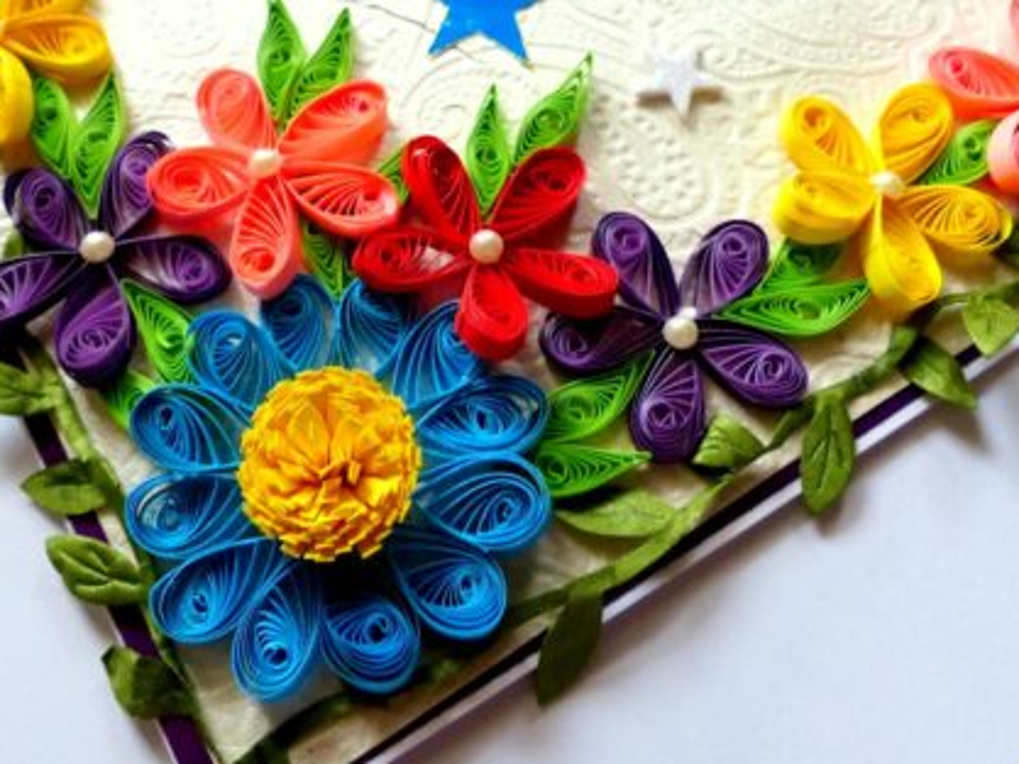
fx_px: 1060
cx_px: 450
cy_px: 237
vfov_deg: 39.1
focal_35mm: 36
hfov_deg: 51.2
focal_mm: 4.5
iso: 320
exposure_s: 1/60
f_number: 2.8
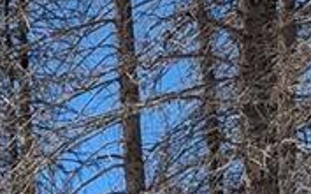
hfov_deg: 11.6
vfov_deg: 6.3
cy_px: 742
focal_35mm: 173
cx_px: -148
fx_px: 1464
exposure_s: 1/2481
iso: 22
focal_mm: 6.9
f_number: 1.68
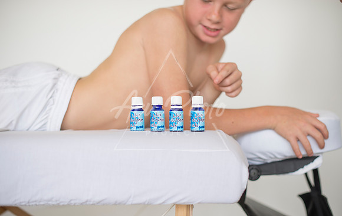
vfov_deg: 25.3
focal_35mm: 51
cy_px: 115
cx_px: 173
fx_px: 480
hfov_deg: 39.2
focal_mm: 50
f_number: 2.2
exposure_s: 1/800
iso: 250
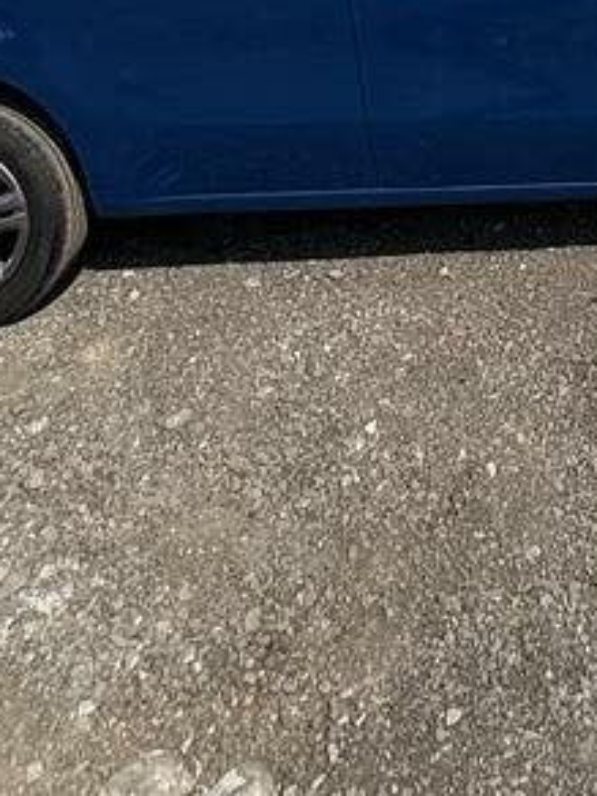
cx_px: 507
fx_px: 989
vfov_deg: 31.4
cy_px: -286
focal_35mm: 43
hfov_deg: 32.3
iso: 50
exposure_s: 1/2342
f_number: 2.2
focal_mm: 2.22
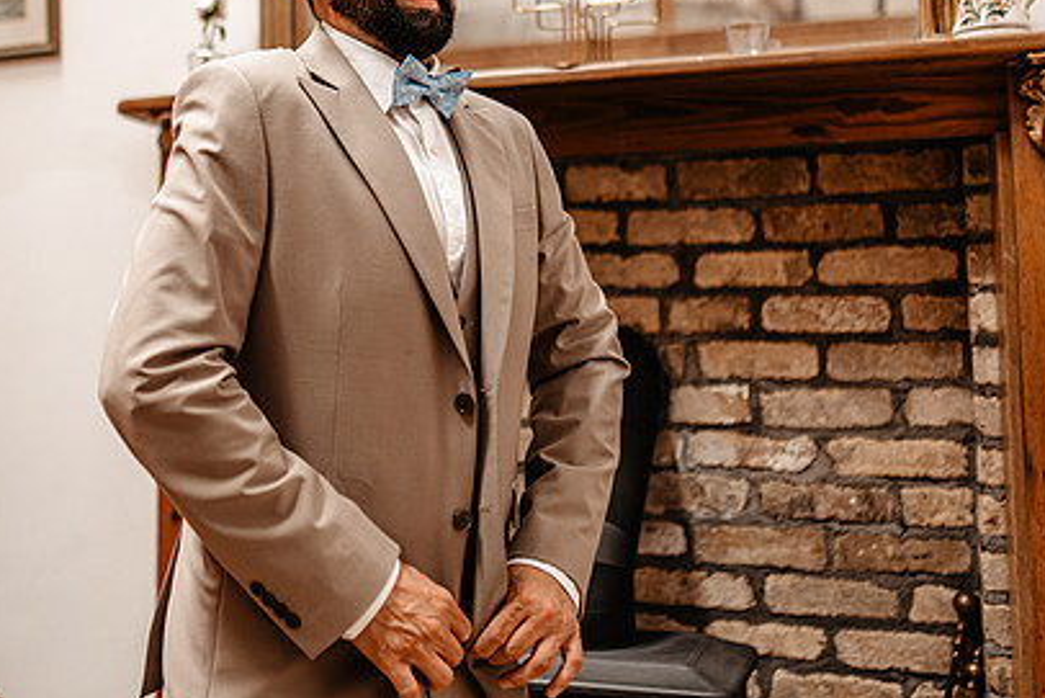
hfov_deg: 39.5
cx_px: 443
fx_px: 1452
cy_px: 212
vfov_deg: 26.8
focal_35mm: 50
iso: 250
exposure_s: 1/200
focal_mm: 35
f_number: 1.4
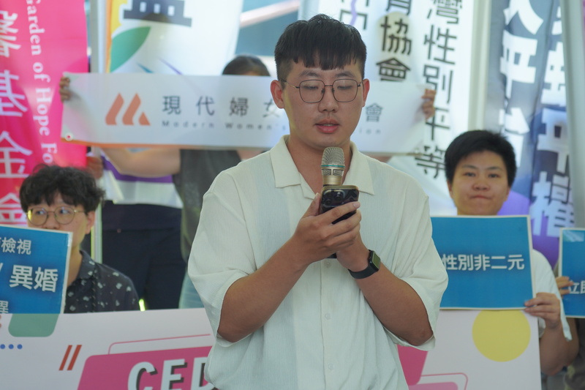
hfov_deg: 17.1
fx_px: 1949
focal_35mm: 120
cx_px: 292
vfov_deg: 11.4
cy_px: 195
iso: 1250
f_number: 5.6
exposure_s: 1/100
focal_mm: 120
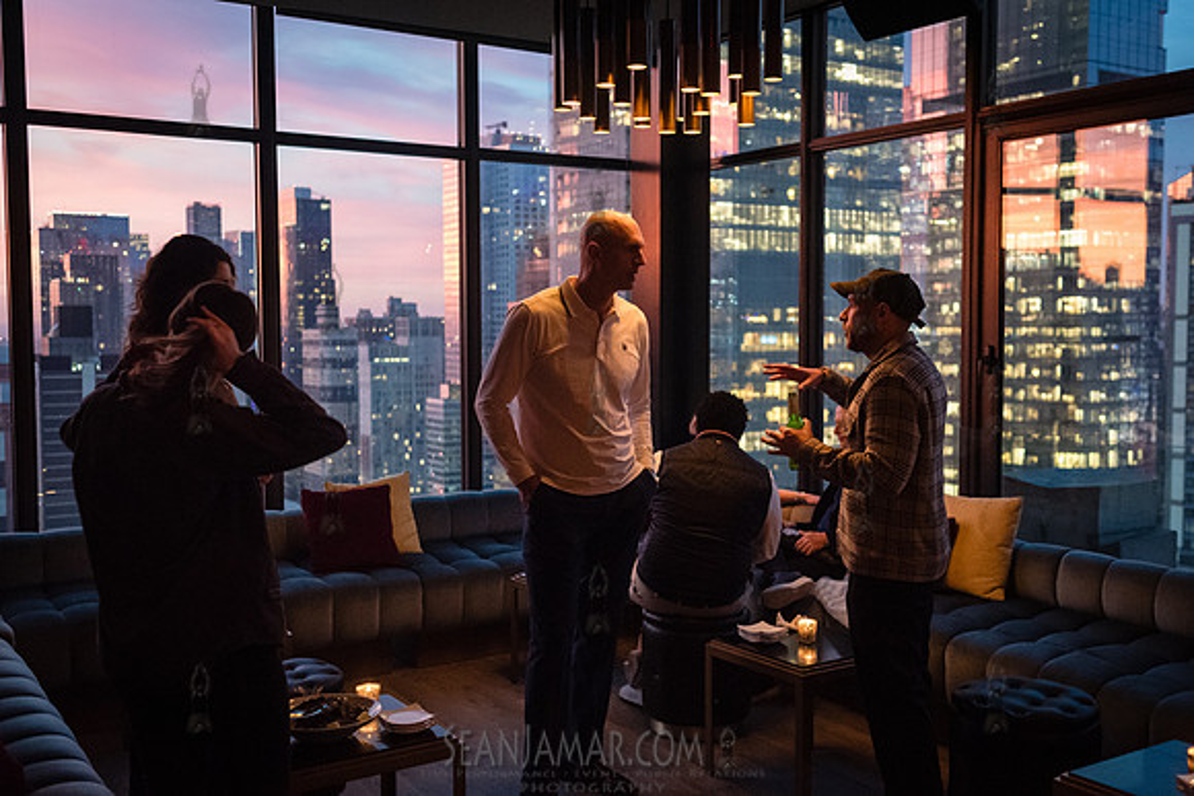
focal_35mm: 36
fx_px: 1204
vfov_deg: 36.6
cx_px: 597
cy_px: 398
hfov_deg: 52.8
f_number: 3.5
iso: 8000
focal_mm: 35
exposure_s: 1/125
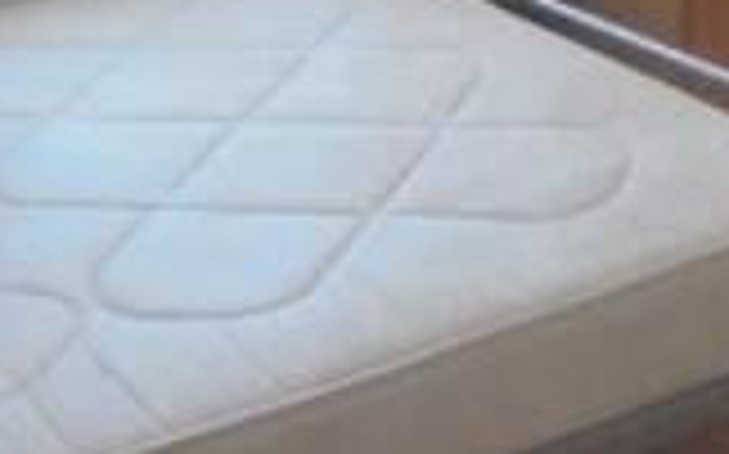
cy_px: 236
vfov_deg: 13.2
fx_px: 1966
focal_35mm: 99
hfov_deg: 21.0
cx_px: 331
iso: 800
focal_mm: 4.6
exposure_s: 1/80
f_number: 3.5
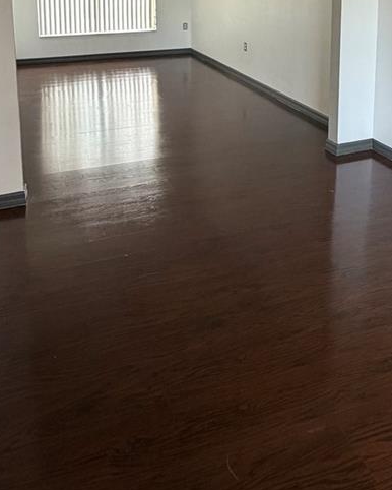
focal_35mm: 34
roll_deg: +0.6
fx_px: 493
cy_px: 33
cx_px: 206
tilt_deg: -7.1
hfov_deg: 43.4
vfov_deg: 46.6
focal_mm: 2.22
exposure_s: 1/121
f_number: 2.2
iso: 250
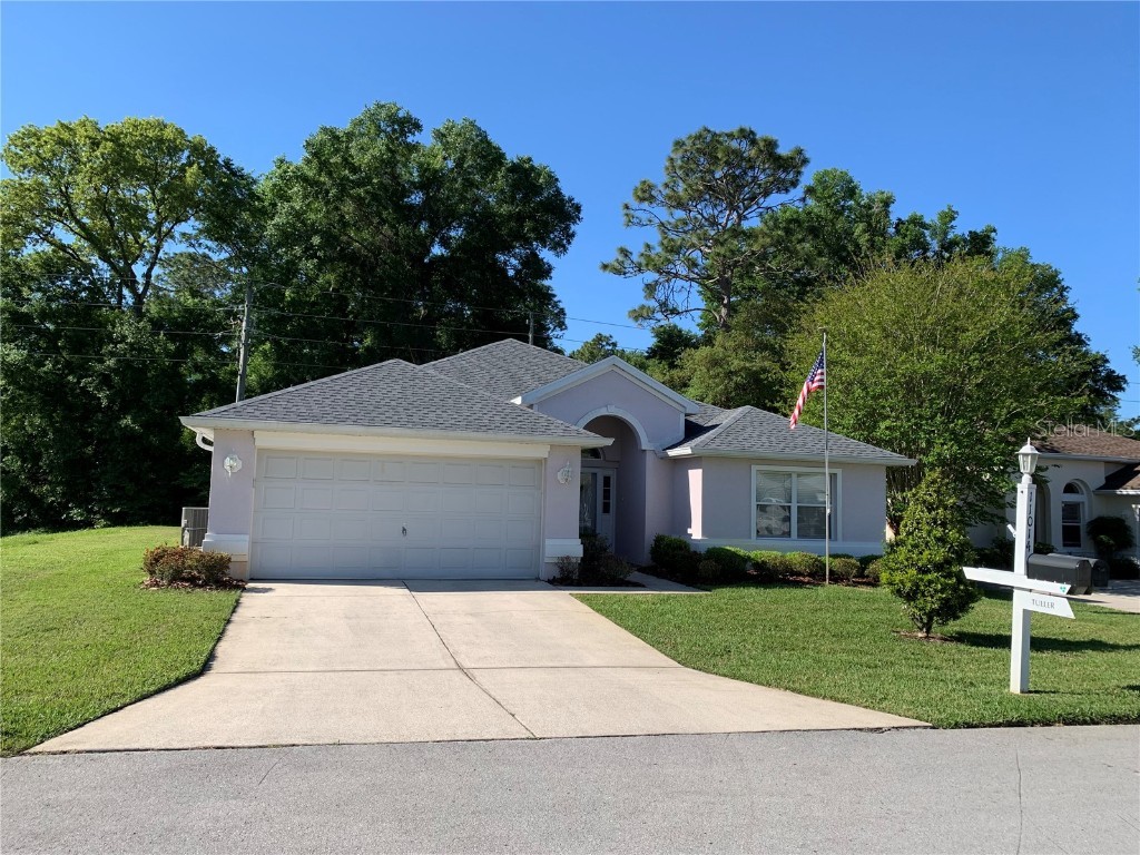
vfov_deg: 53.1
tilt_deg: +4.1
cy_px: 428
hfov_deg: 67.3
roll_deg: -2.1
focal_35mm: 26
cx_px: 570
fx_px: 856
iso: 25
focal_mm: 4.25
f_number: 1.8
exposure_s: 1/1585
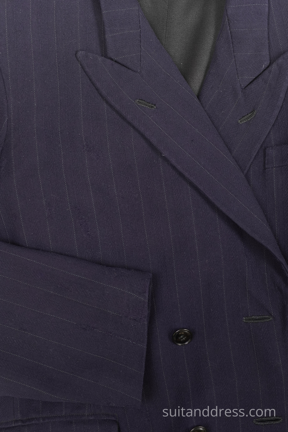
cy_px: 216
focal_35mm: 48
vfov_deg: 41.1
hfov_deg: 28.1
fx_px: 576
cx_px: 144
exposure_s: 1/30
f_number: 4.5
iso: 500
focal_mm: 32
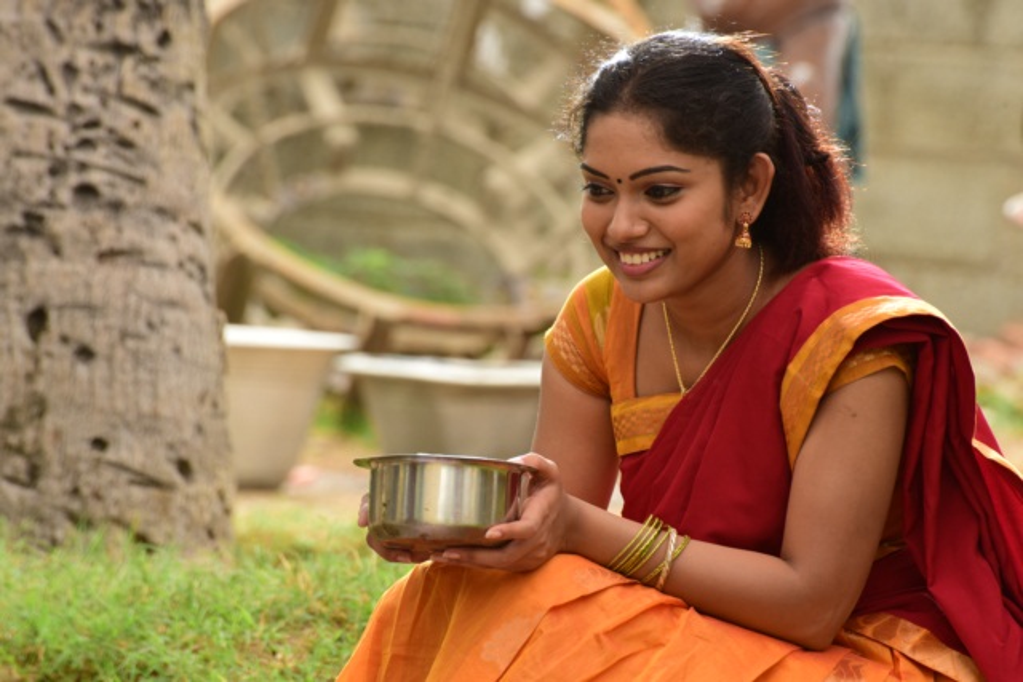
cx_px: 512
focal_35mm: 300
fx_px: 8526
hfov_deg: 6.9
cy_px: 341
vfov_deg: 4.6
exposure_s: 1/125
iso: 400
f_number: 9
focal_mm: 300
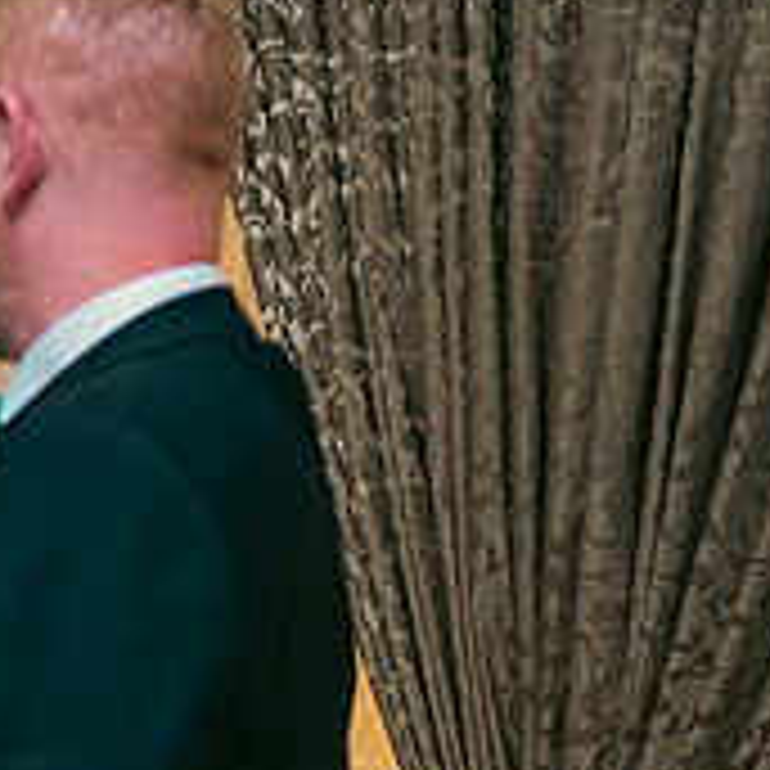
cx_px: -450
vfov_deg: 13.5
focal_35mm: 127
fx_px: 3196
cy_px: 772
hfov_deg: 12.9
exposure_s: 1/160
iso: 800
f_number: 3.5
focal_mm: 44
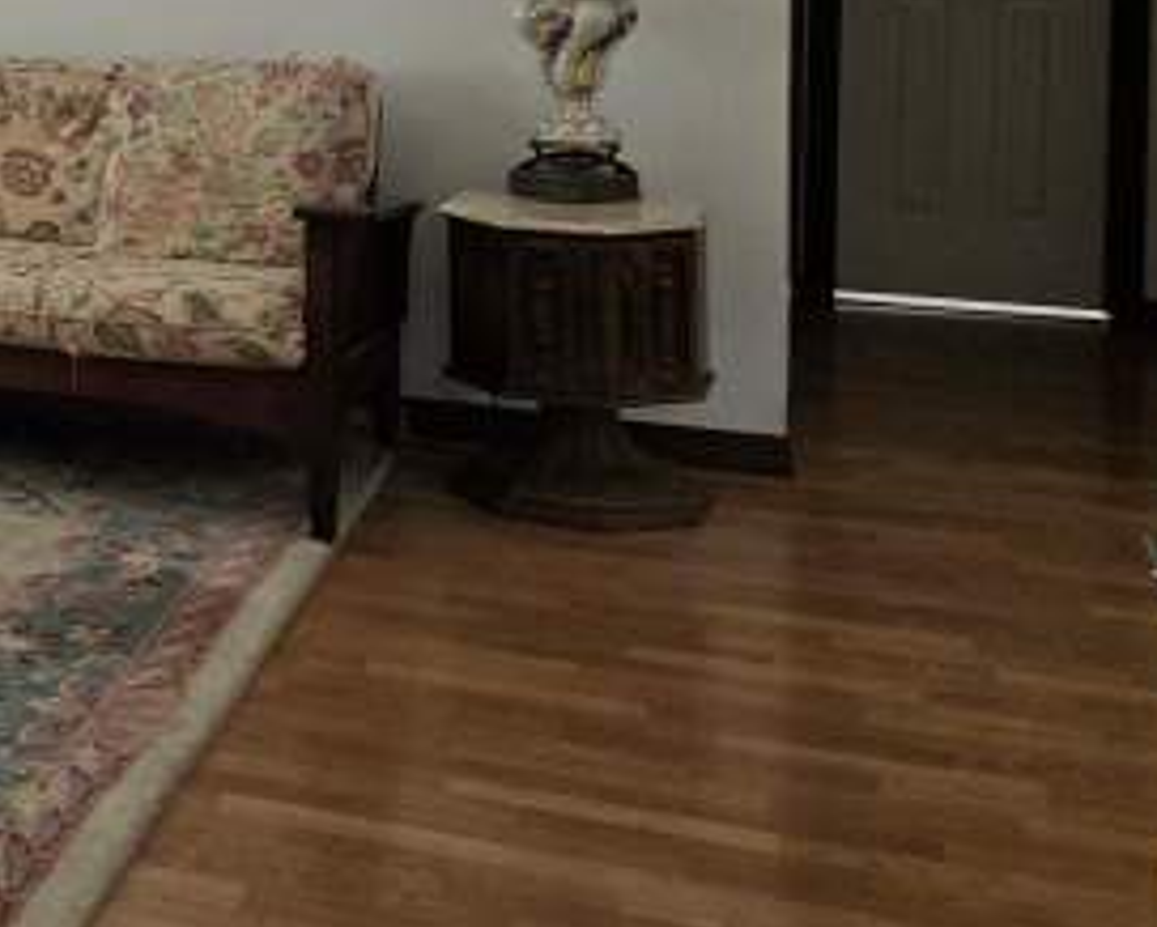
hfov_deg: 24.9
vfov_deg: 22.0
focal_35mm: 66
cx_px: -349
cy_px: -68
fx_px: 2262
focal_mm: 5.4
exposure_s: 1/120
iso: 200
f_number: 1.8
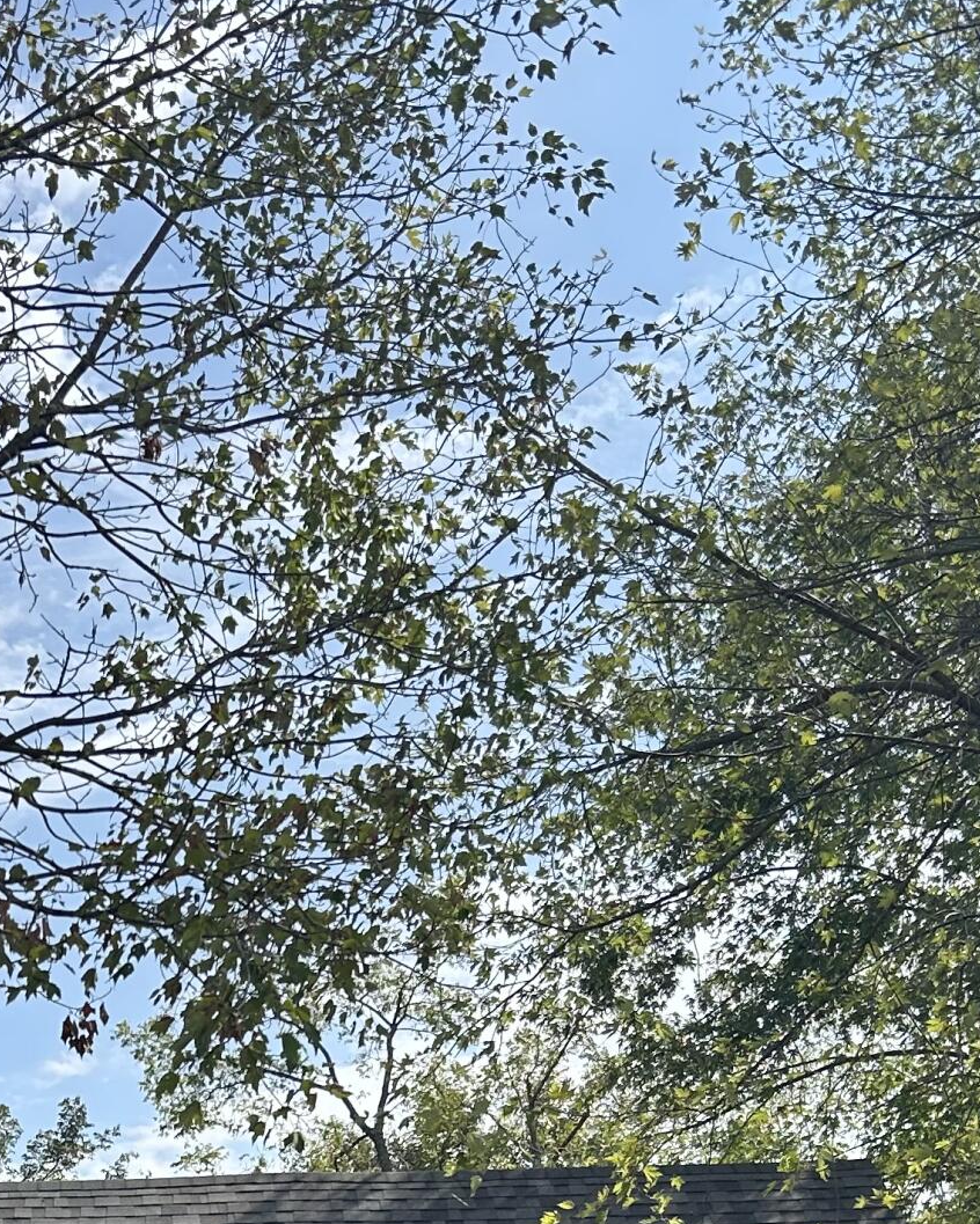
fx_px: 2610
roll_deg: +0.9
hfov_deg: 20.5
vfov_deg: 24.8
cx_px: -35
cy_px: 1297
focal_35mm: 72
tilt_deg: +10.5
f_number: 1.5
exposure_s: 1/4444
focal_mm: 5.7
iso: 50
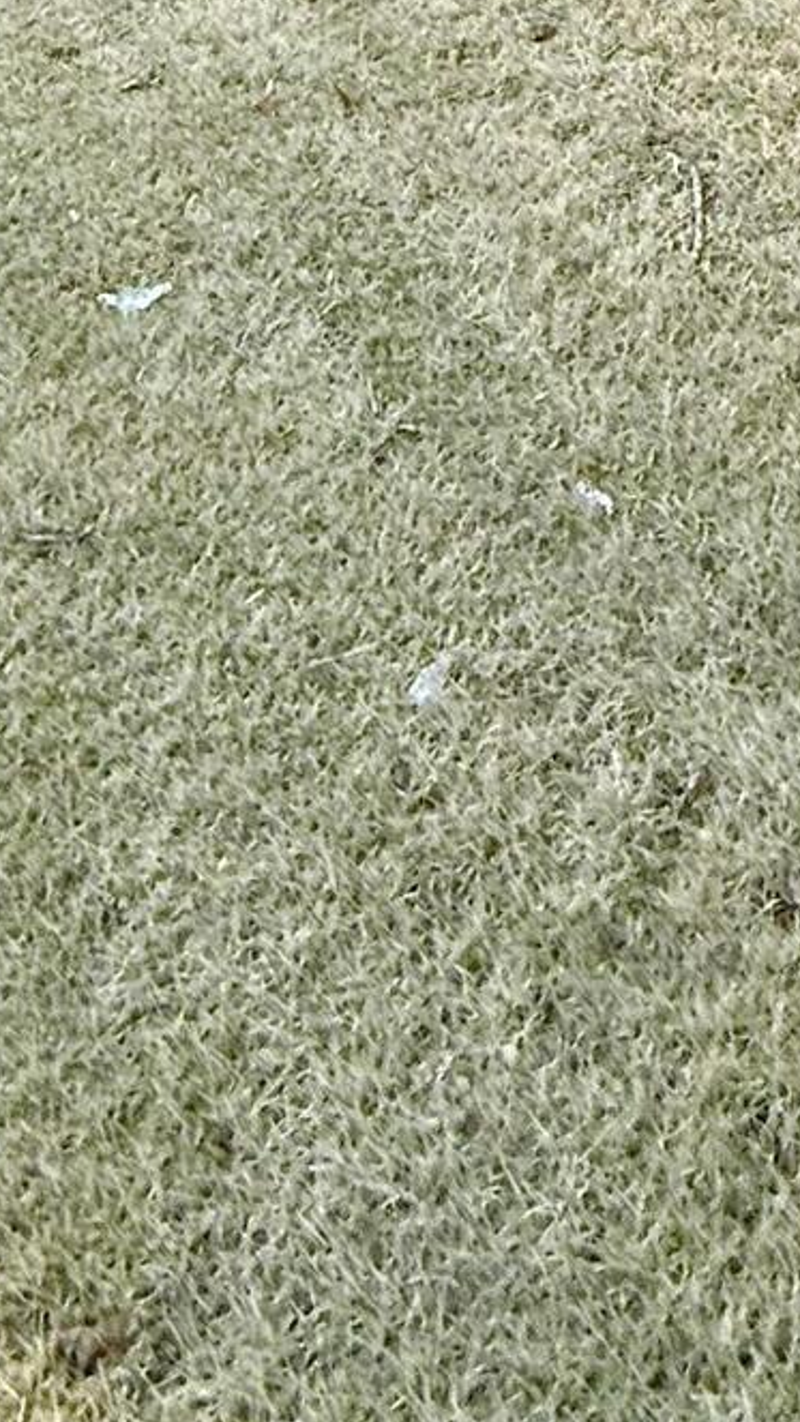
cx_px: 658
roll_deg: -0.6
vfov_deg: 24.6
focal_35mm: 53
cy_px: -942
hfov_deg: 22.3
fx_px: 1998
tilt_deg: +5.9
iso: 50
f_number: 2.2
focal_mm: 2.22
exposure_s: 1/291
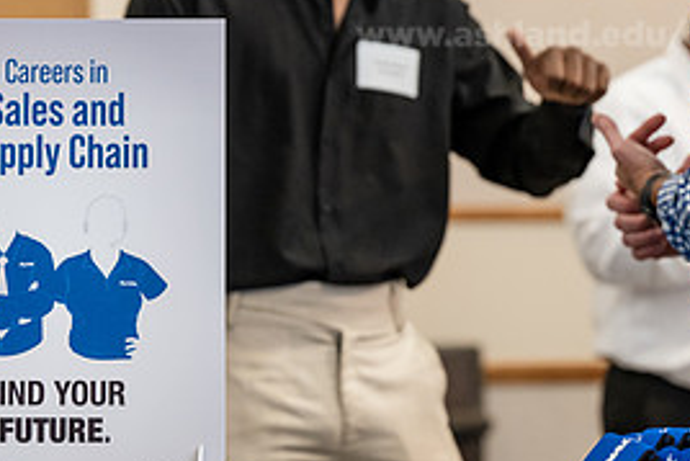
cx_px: 239
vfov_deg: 8.7
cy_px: 89
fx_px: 3030
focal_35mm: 158
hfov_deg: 13.0
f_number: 3.2
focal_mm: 73
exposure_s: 1/200
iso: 1600
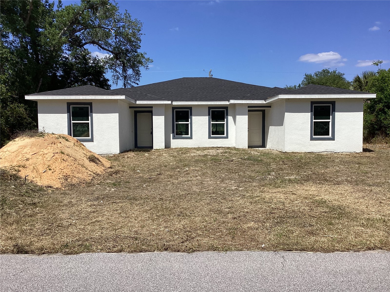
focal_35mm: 31
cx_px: 195
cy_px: 146
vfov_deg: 45.4
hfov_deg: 58.4
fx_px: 349
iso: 25
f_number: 2.4
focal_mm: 3.3
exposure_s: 1/2037
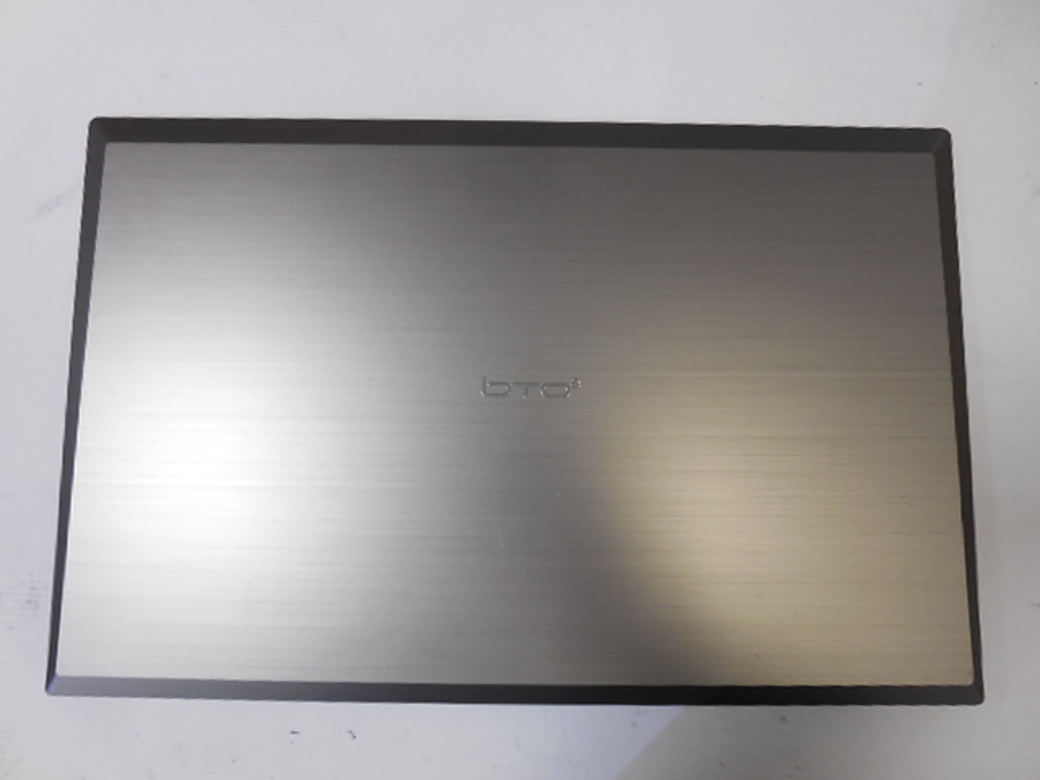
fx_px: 781
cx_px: 520
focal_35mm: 26
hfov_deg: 67.3
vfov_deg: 53.1
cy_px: 390
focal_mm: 4.6
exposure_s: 1/30
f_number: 3.5
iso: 320
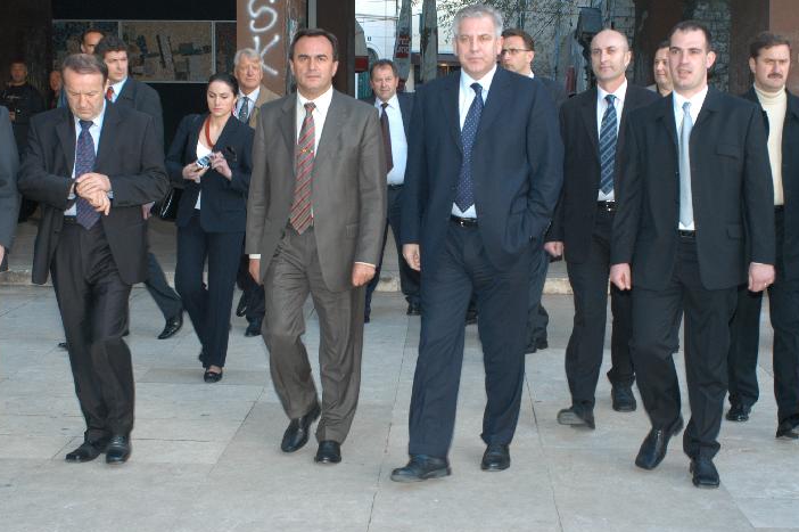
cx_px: 428
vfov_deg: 20.9
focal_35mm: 65
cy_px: 265
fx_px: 1442
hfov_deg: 31.0
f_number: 5.6
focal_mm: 38
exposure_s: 1/60
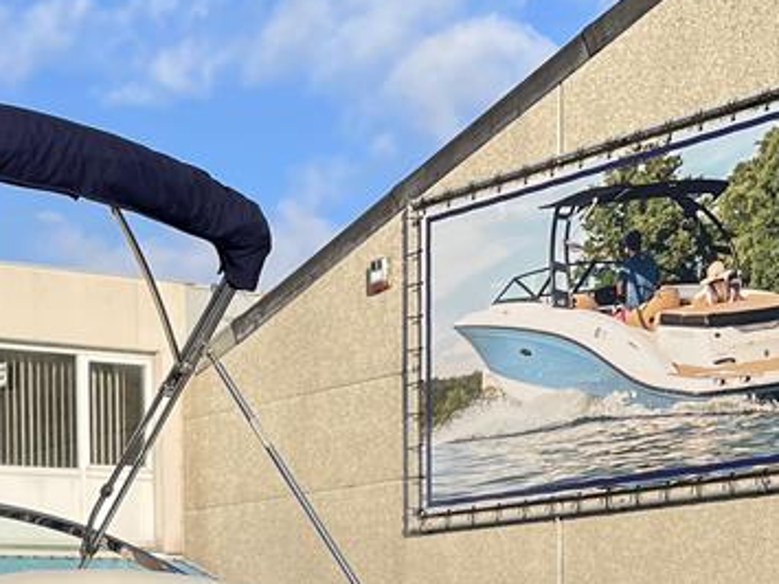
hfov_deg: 21.2
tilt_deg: -1.9
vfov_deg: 15.8
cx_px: -72
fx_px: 1980
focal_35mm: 88
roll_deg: +1.3
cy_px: 788
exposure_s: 1/2681
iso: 32
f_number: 1.6
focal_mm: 4.2
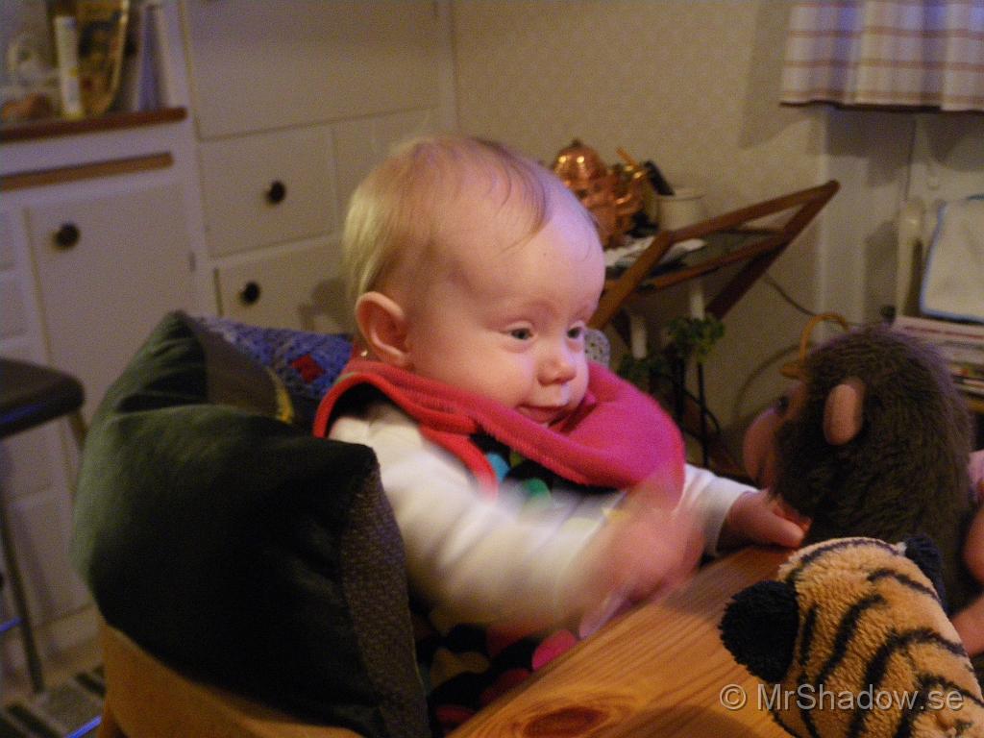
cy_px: 369
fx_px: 1194
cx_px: 492
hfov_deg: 44.8
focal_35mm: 42
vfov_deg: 34.3
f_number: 4.2
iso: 400
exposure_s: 1/13
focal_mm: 7.5
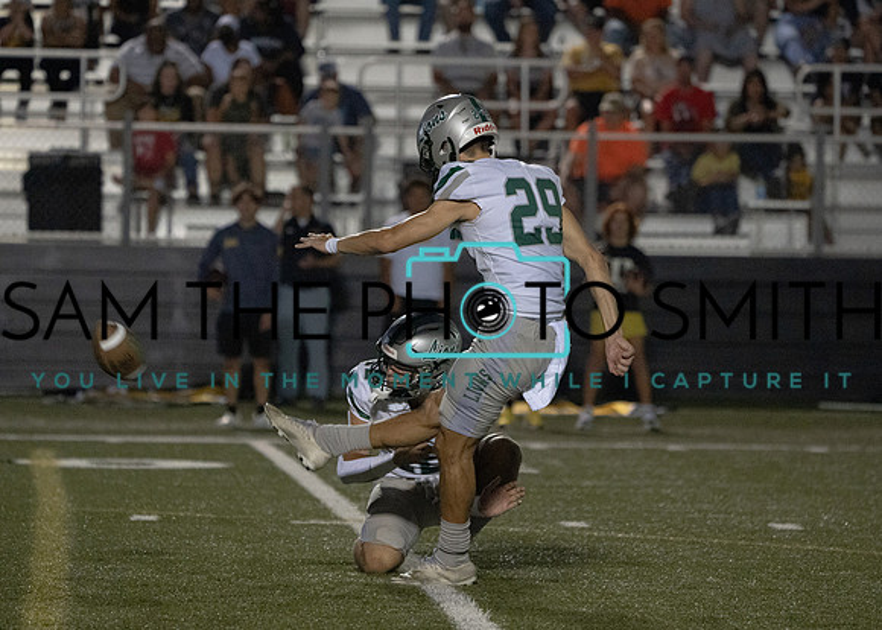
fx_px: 7739
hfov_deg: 6.5
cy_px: 309
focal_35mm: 309
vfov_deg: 4.7
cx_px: 459
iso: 16000
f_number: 5.6
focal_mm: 282
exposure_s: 1/1000
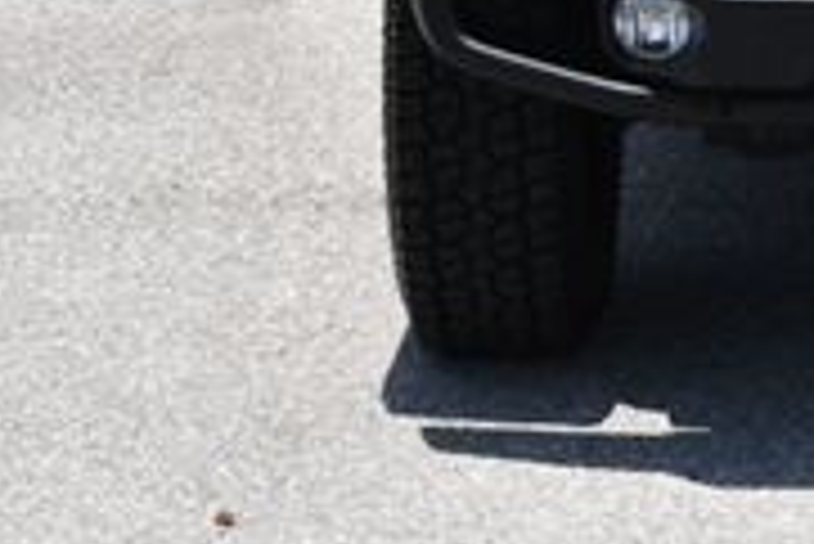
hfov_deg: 9.5
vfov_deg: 6.4
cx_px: 1142
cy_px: -252
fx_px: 4797
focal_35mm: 212
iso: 100
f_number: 9
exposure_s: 1/320
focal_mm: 30
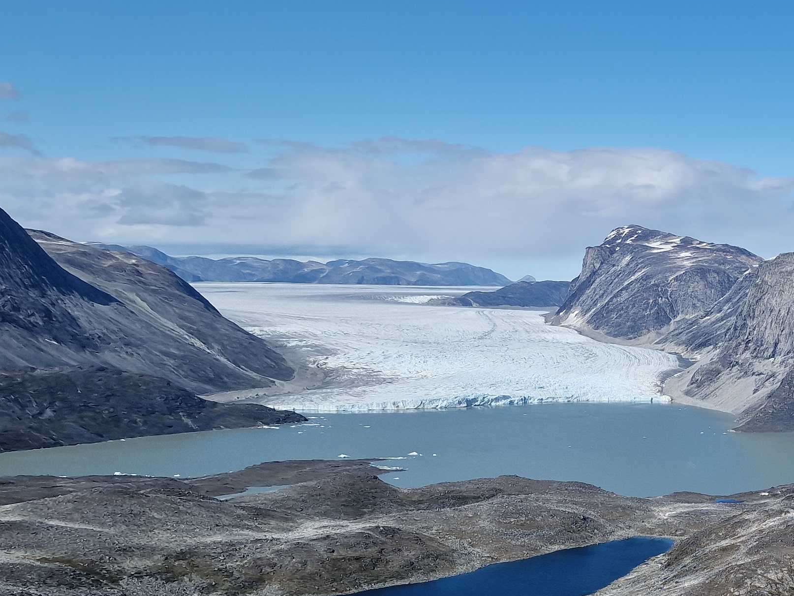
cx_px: 803
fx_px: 1308
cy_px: 471
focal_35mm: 57
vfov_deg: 25.3
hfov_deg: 31.2
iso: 50
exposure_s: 1/15873
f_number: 1.8
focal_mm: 6.4
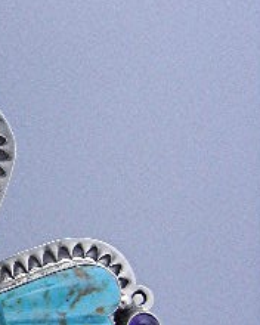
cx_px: -87
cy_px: 269
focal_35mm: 85
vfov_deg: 22.1
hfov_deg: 16.9
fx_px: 818
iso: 400
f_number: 3.5
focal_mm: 5.4
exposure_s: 1/17.7
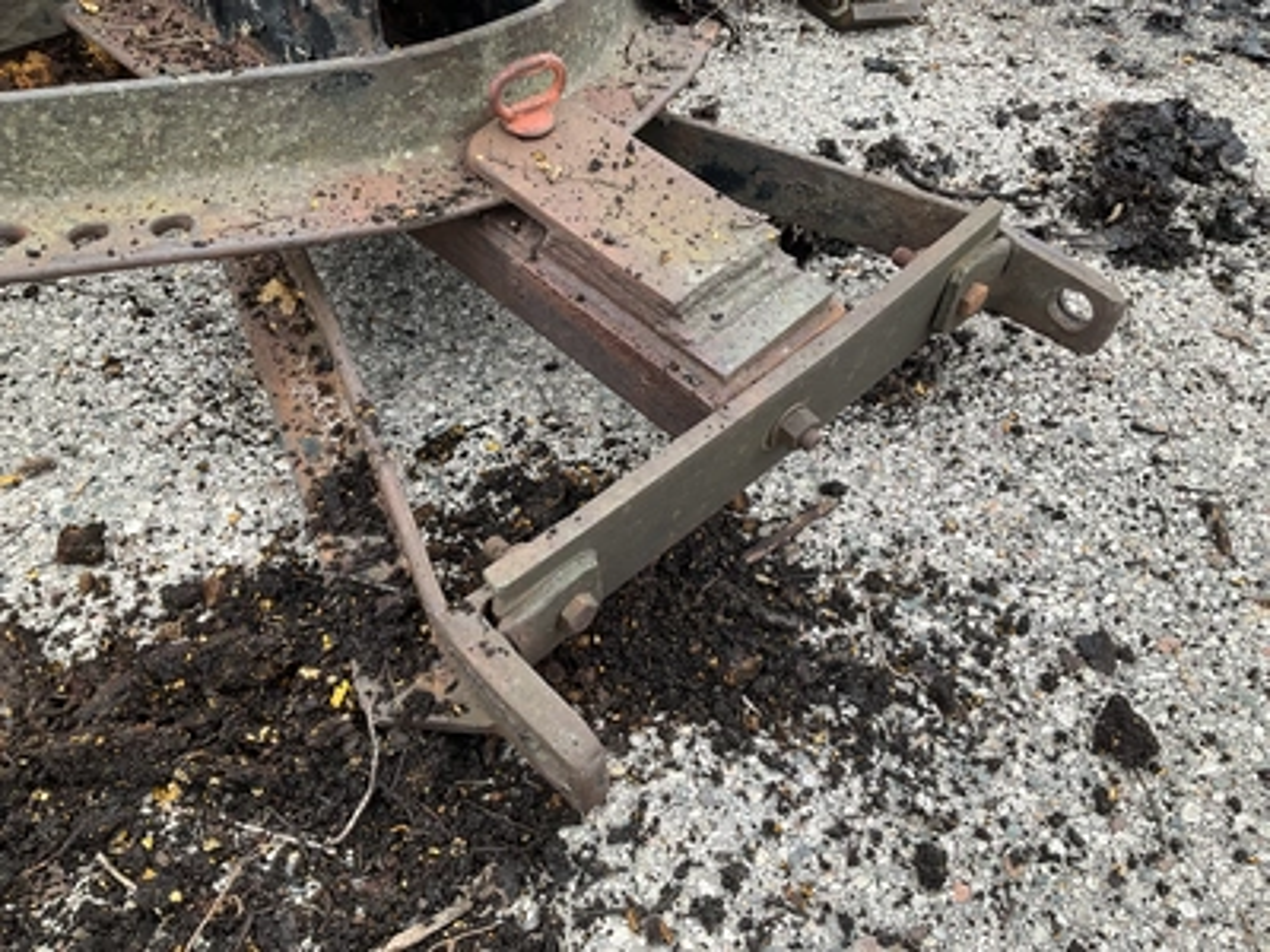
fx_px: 1064
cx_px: 635
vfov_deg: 48.2
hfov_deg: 61.7
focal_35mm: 29
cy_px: 476
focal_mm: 3
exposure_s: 1/122
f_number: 1.8
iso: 25
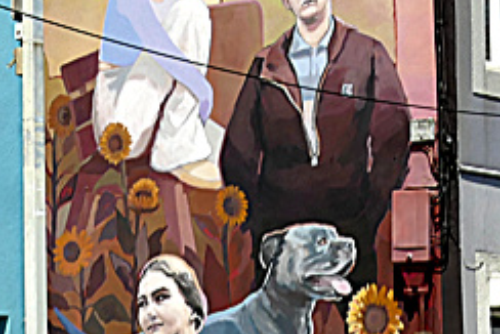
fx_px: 2974
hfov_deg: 9.6
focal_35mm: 214
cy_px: 22
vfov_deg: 6.4
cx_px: 230
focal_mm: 18.4
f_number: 4
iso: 125
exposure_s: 1/2000
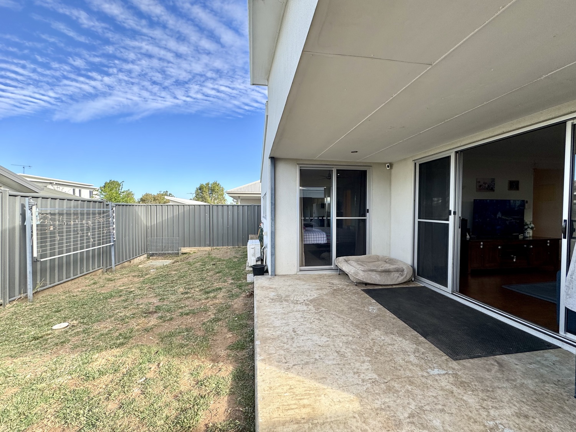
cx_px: 288
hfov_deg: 102.1
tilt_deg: -1.3
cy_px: 216
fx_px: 233
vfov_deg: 85.7
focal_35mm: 14
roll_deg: +0.4
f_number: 2.2
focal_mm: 2.22
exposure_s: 1/425
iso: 40
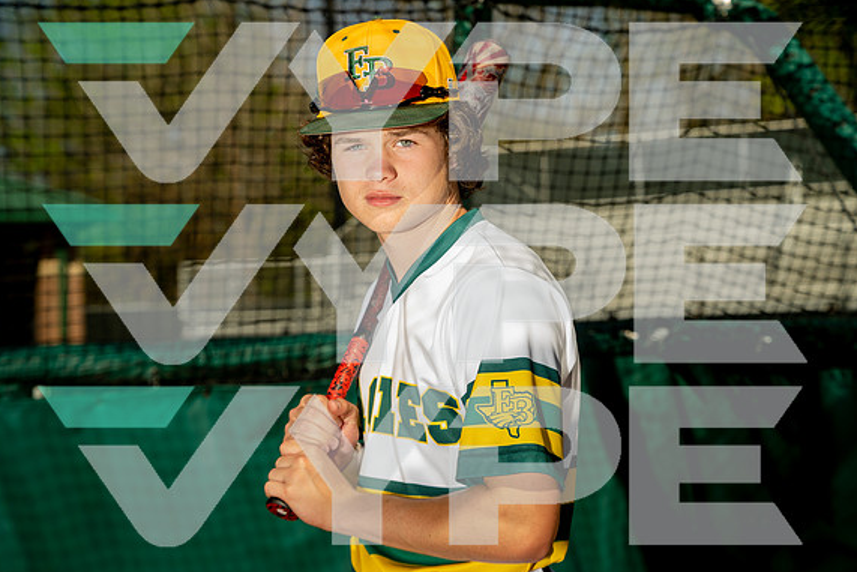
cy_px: 284
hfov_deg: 32.4
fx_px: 1476
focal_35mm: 62
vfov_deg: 21.9
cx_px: 425
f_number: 4.5
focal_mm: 61
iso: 100
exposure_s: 1/250
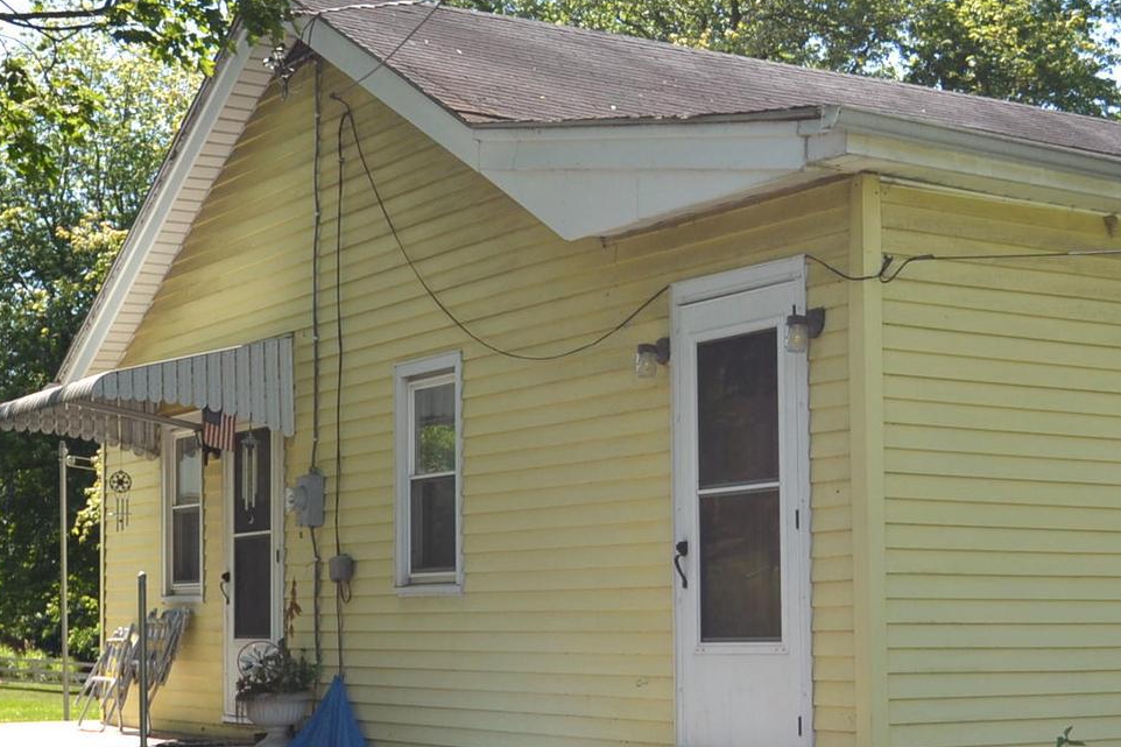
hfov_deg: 29.3
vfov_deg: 20.2
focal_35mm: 67
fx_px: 2088
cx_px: 918
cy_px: 462
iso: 100
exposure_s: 1/200
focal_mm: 21
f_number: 5.6
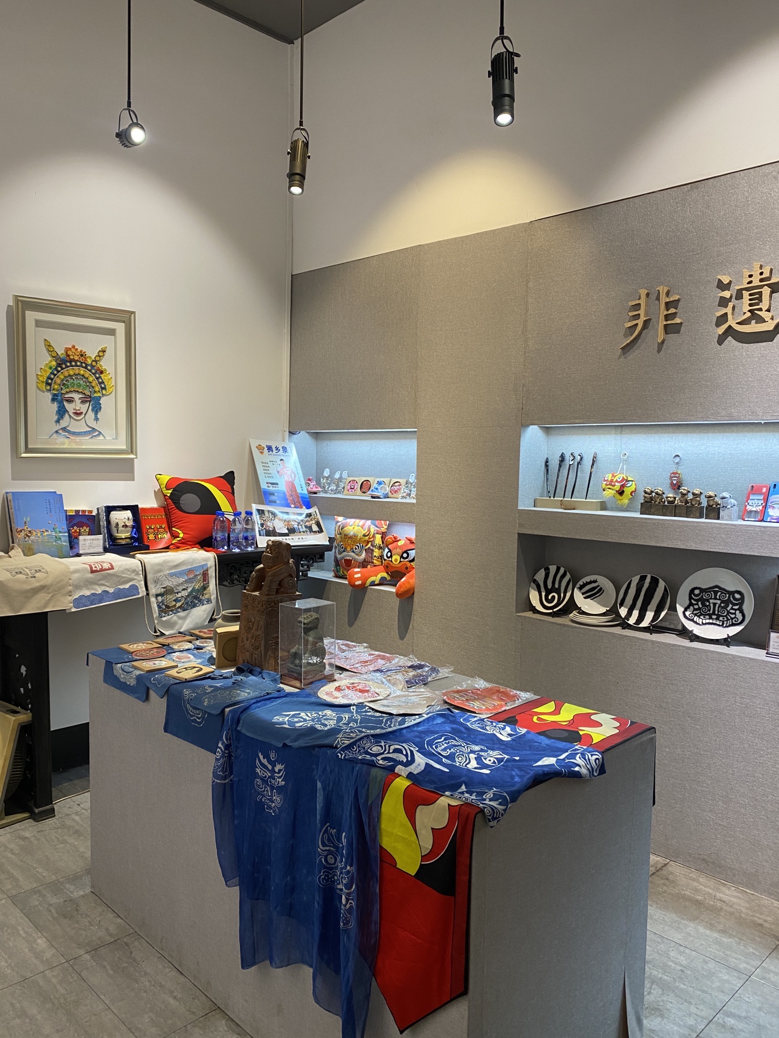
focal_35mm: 26
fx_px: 780
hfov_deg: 53.1
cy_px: 519
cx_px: 390
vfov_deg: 67.3
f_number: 1.8
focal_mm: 4.25
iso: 80
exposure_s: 1/50
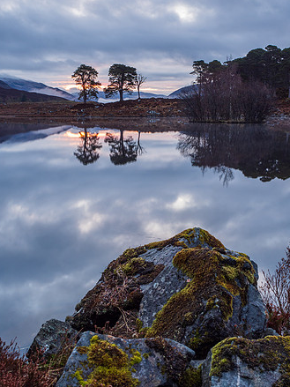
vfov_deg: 43.9
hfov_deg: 33.6
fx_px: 481
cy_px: 196
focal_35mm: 43
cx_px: 142
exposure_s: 1/4
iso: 200
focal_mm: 21
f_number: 7.1
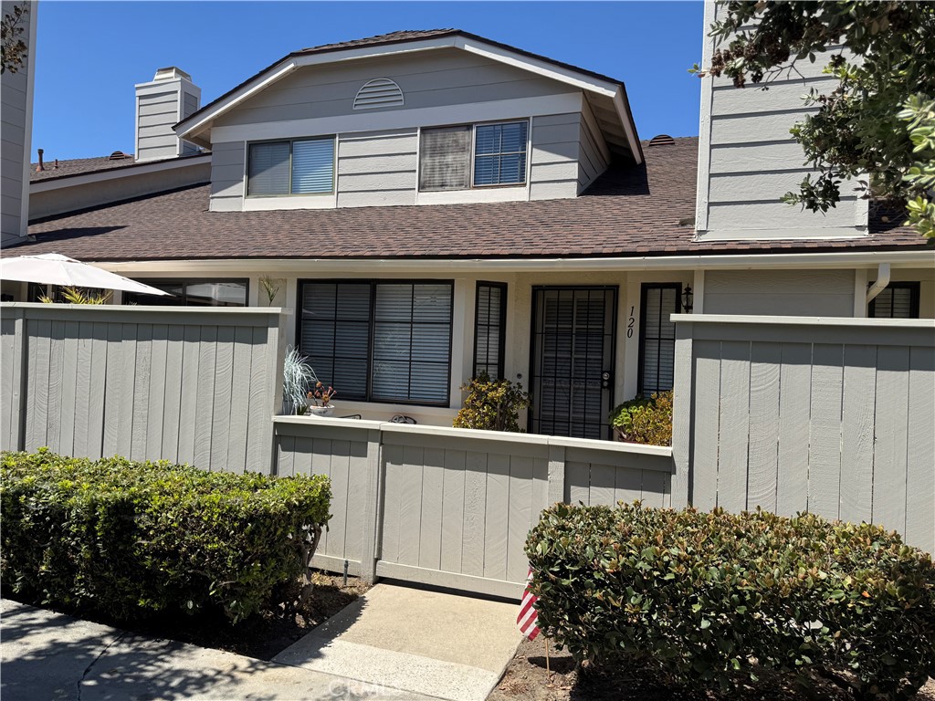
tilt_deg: +0.3
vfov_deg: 56.8
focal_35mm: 24
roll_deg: -1.8
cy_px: 350
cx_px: 468
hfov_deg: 71.6
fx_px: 648
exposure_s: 1/4049
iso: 80
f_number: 1.78
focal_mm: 6.76
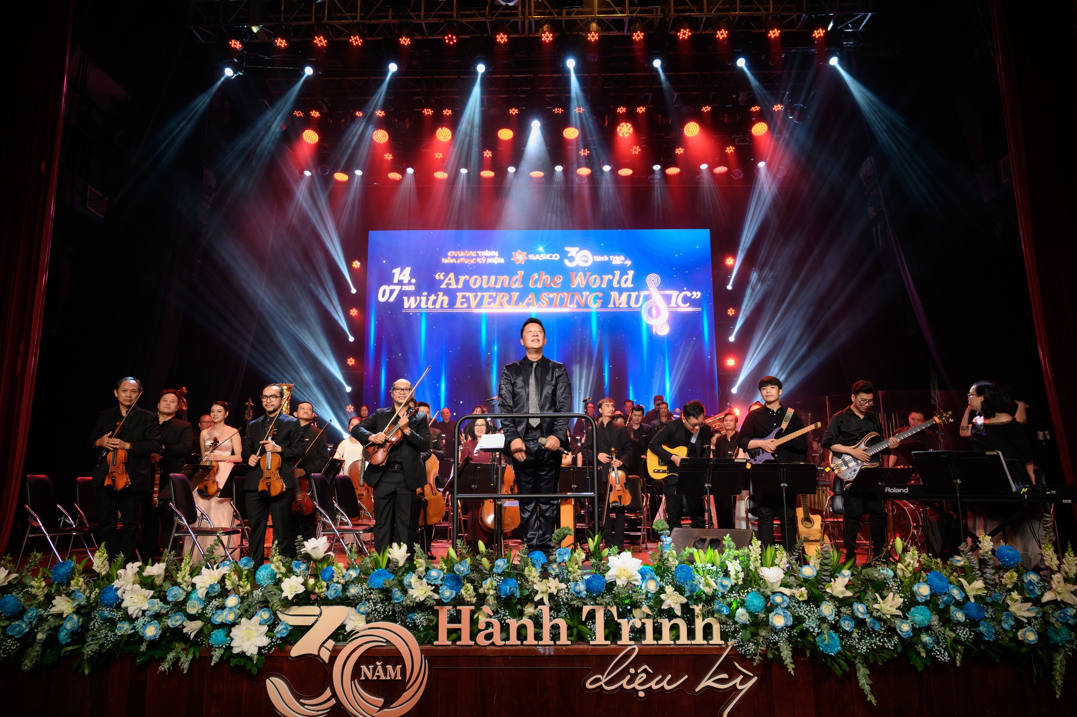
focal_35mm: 24
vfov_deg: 53.1
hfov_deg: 73.8
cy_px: 358
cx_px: 538
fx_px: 718
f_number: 4.5
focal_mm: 24
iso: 2000
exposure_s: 1/125
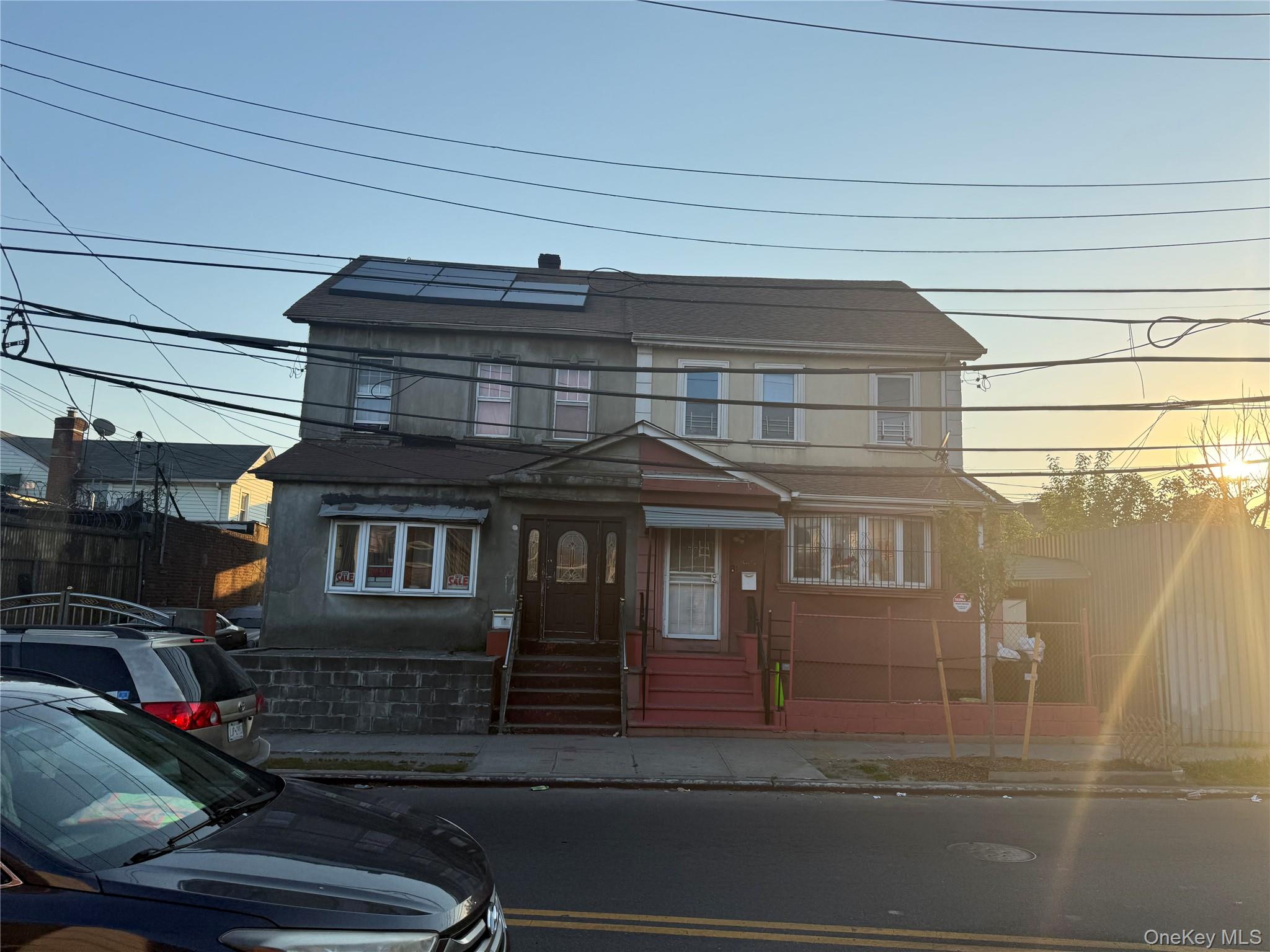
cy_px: 476
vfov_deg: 56.8
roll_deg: -1.8
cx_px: 635
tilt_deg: +9.0
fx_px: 881
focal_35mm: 24
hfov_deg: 71.6
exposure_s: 1/2525
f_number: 1.78
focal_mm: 6.76
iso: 80
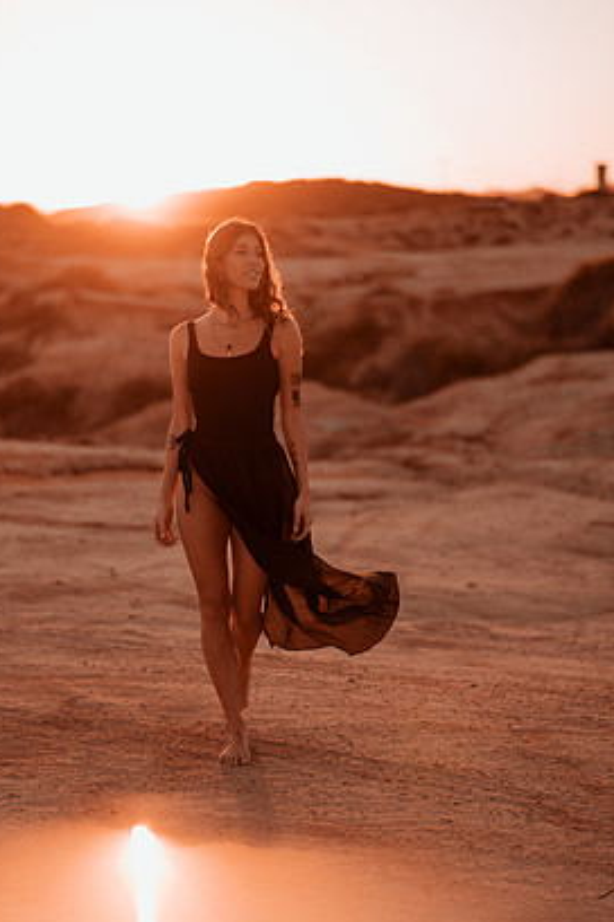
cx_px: 287
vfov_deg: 31.4
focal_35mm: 64
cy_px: 452
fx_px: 1637
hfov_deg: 21.2
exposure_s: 1/1600
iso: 100
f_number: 1.4
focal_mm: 58
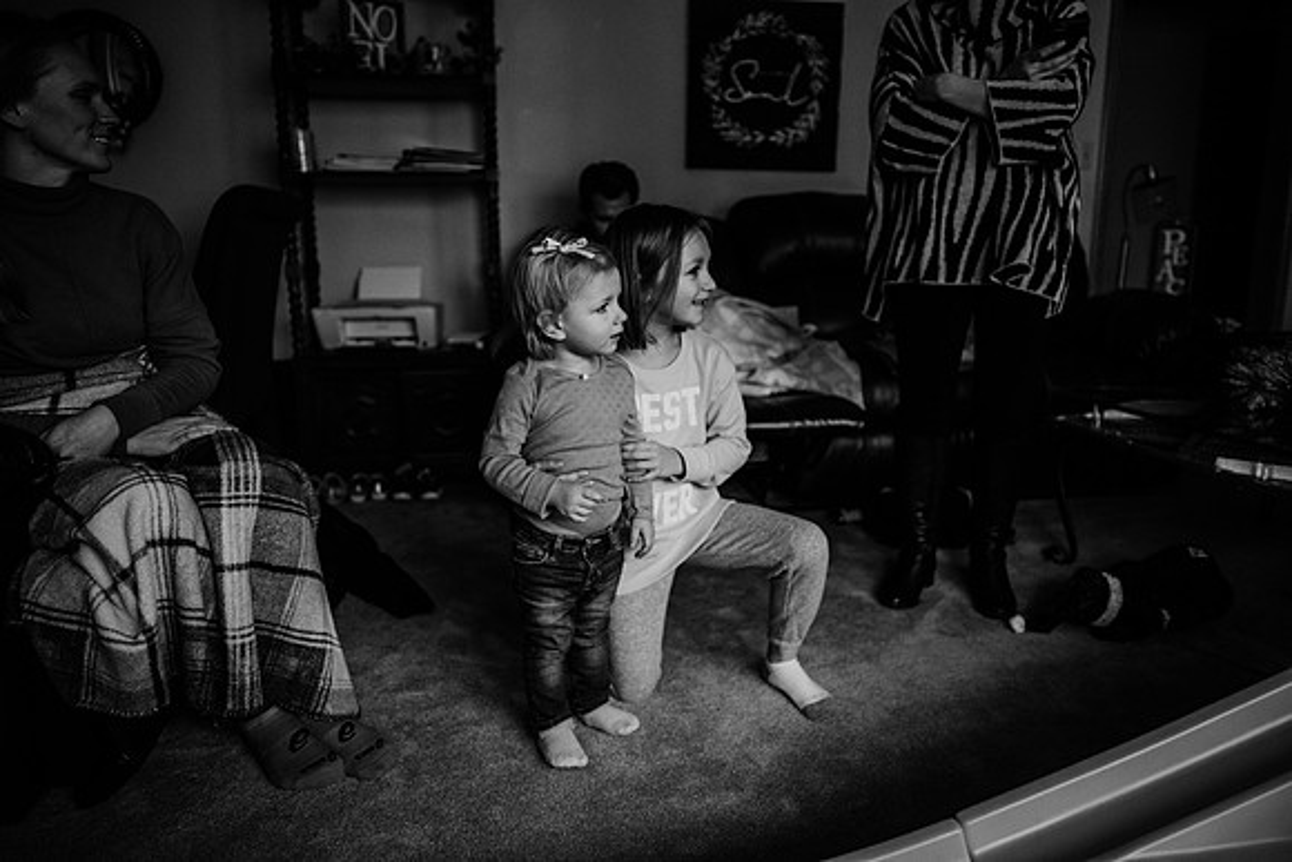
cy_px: 431
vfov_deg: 53.2
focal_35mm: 24
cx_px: 646
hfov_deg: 73.7
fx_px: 861
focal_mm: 24
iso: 1000
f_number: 1.8
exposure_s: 1/1600
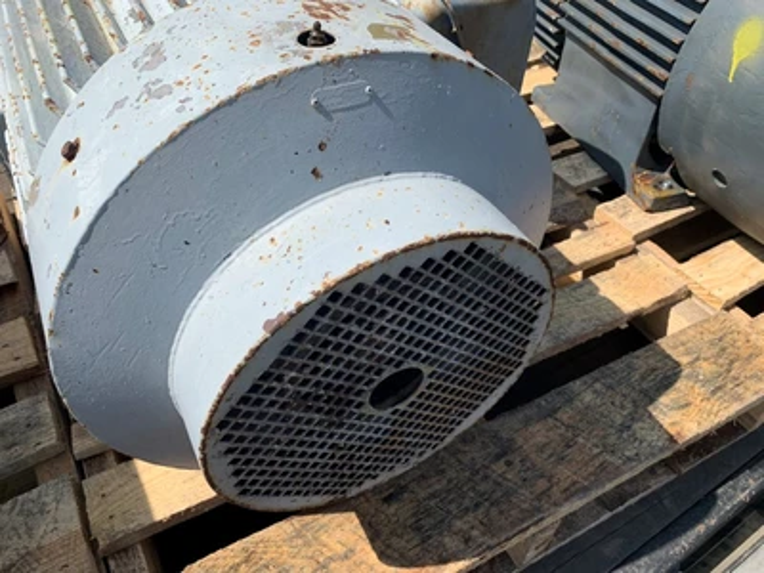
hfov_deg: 67.3
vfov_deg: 53.1
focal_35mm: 26
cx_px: 382
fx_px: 574
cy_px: 286
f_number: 1.8
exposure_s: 1/2160
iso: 25
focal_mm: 4.25
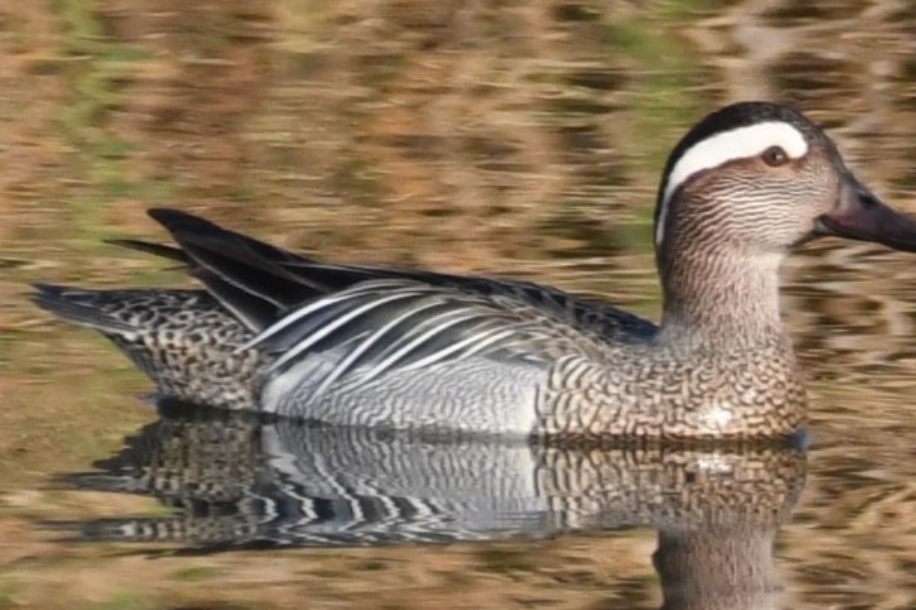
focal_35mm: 1289
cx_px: 679
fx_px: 32787
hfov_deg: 1.6
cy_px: 305
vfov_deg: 1.1
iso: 400
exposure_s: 1/800
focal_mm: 500
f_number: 6.3
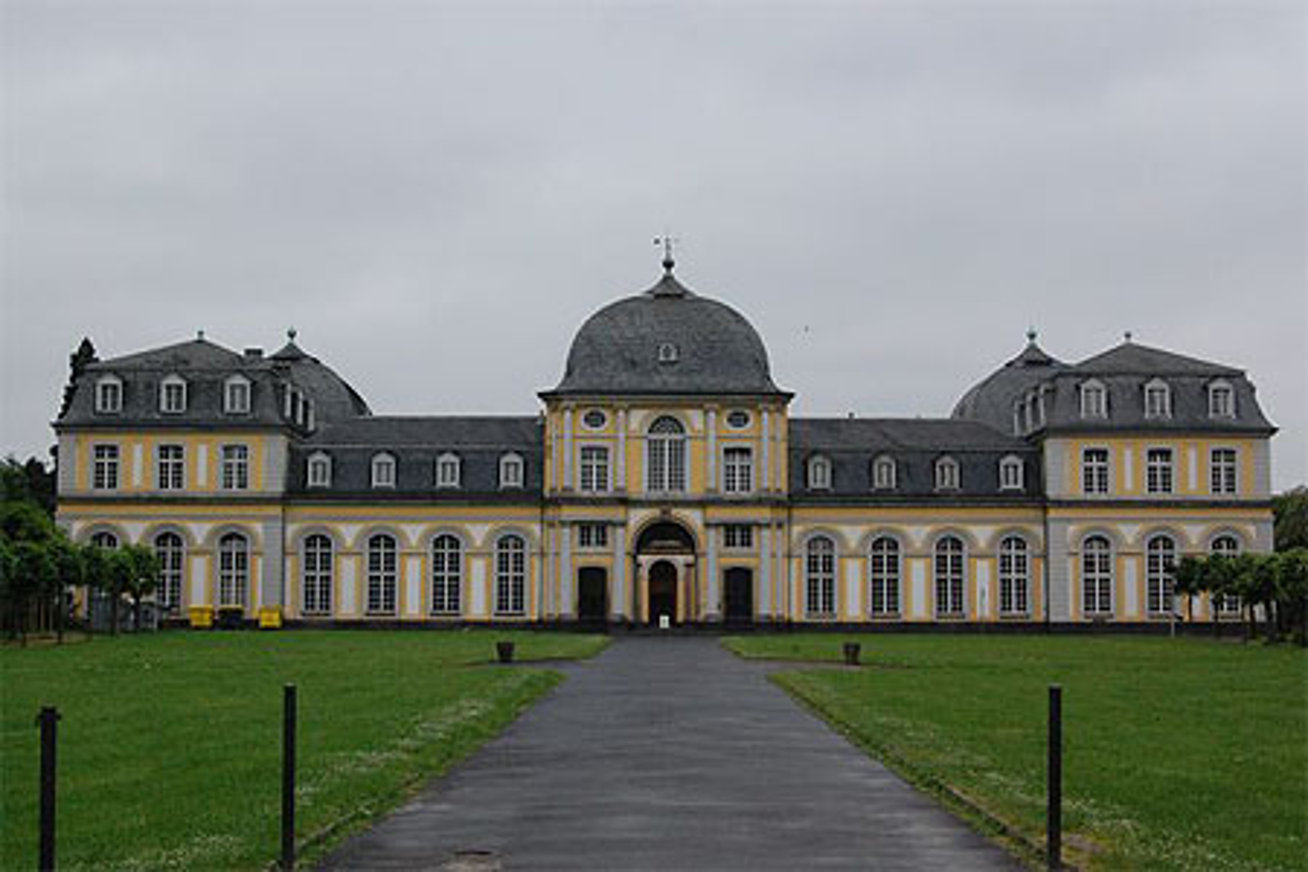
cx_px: 654
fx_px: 1853
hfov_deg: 38.9
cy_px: 436
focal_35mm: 51
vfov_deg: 26.5
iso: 1600
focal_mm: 34
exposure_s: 1/800
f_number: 14
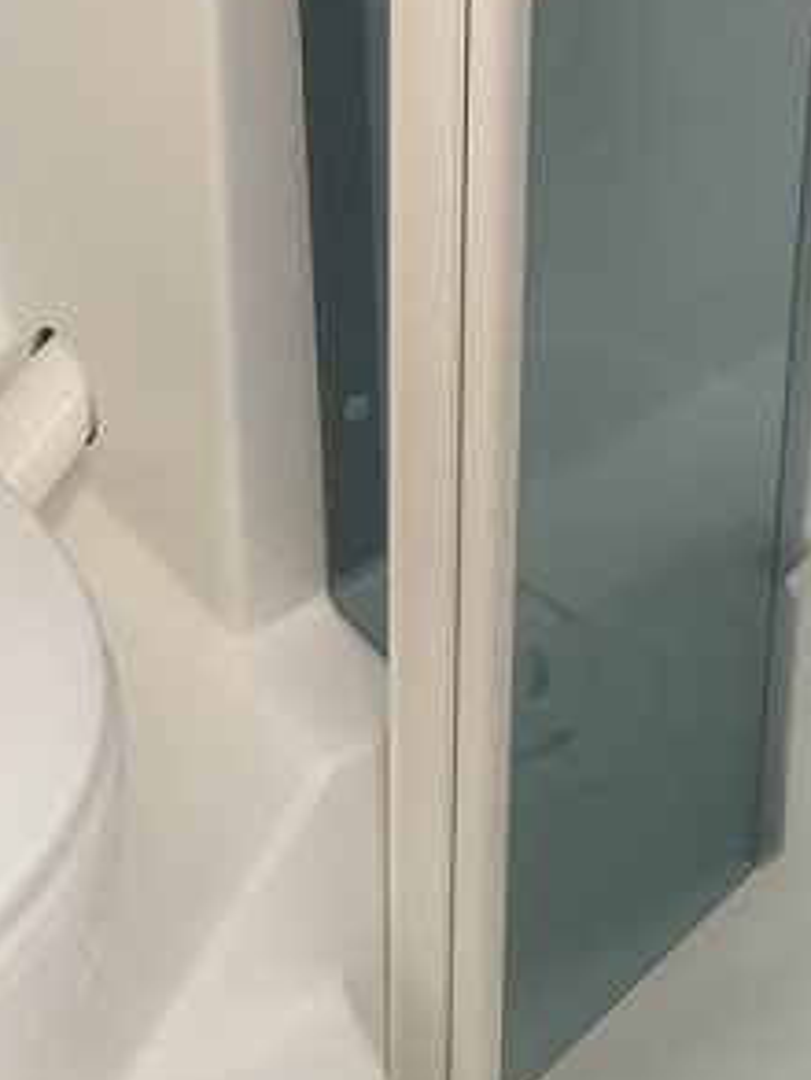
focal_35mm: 89
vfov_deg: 20.1
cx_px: 319
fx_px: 2778
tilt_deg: -26.2
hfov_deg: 16.6
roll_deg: +1.5
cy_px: -339
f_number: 2.2
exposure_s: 1/33
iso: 32
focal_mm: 4.15
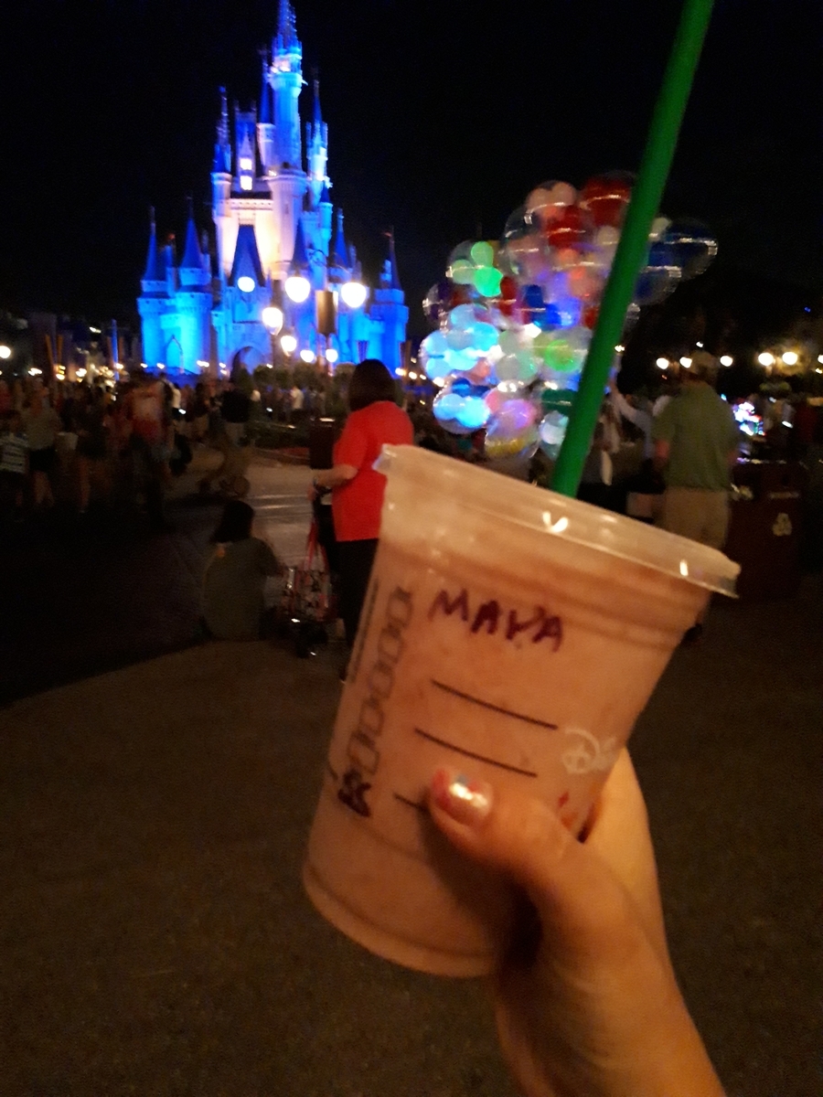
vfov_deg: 65.3
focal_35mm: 27
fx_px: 856
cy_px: 548
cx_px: 412
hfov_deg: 51.4
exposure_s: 1/10
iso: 2000
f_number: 1.9
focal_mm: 3.6
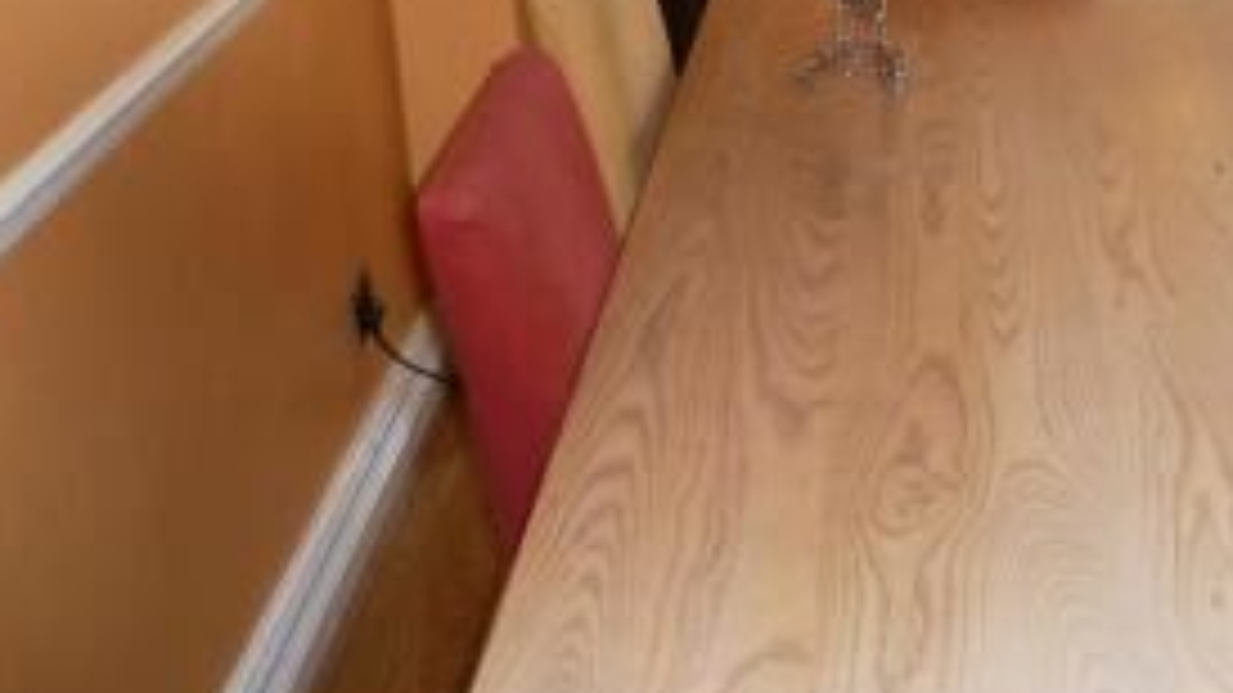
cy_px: -56
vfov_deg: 19.9
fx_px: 1896
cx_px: 1190
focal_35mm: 58
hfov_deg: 33.4
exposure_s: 1/30
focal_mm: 4.1
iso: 160
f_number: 3.3
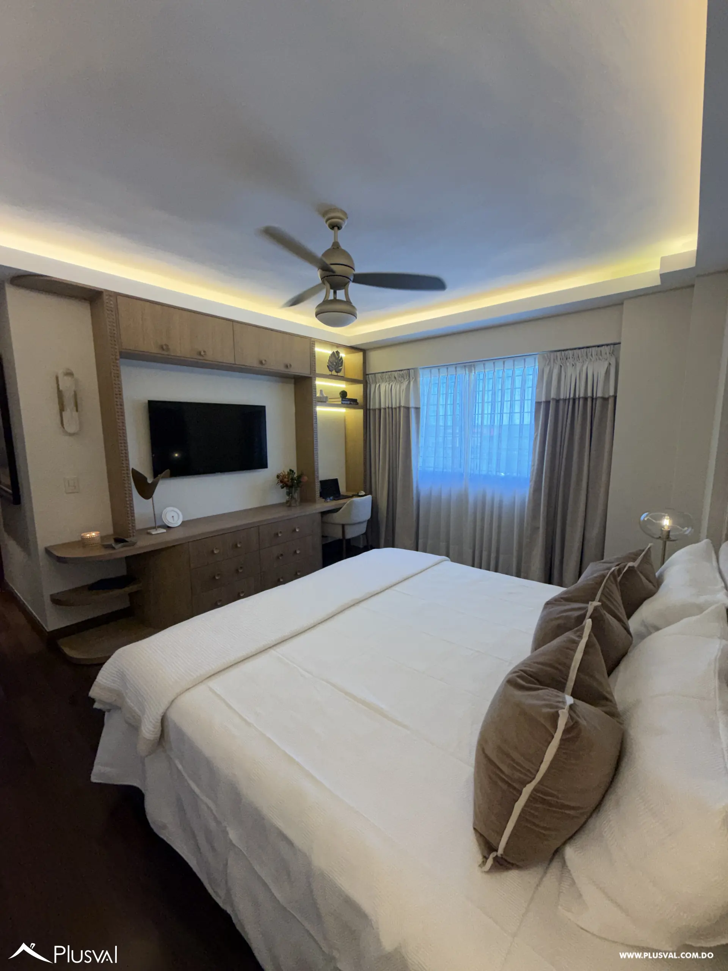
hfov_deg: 85.7
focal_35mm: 14
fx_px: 393
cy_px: 486
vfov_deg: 102.1
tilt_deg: -7.7
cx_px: 364
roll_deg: -0.1
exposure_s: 1/120
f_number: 2.2
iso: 200
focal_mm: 2.22
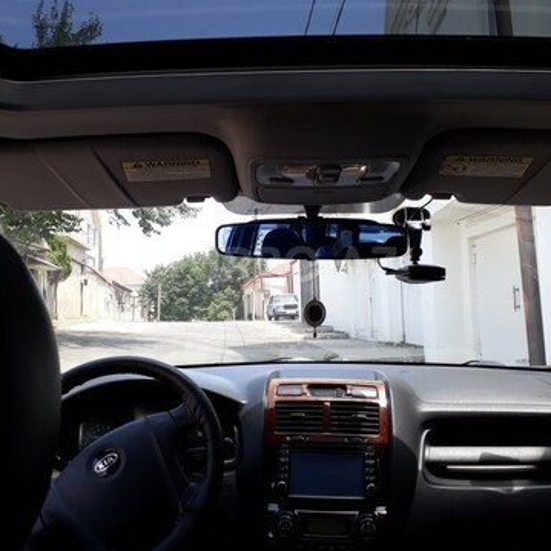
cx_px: 279
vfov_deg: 49.7
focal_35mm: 33
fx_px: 594
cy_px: 264
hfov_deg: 49.7
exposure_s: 1/277
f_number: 1.9
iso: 40
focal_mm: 3.6
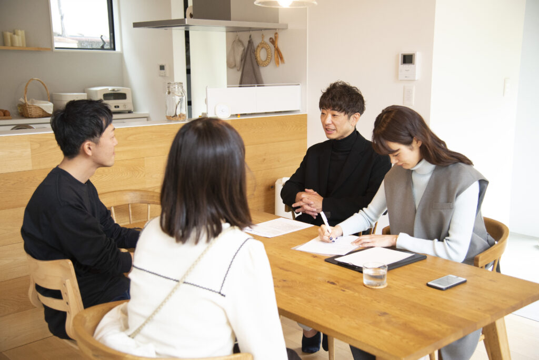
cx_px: 270
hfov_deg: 44.5
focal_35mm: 44
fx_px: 659
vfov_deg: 30.6
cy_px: 180
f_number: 4
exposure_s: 1/200
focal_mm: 44
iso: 2500
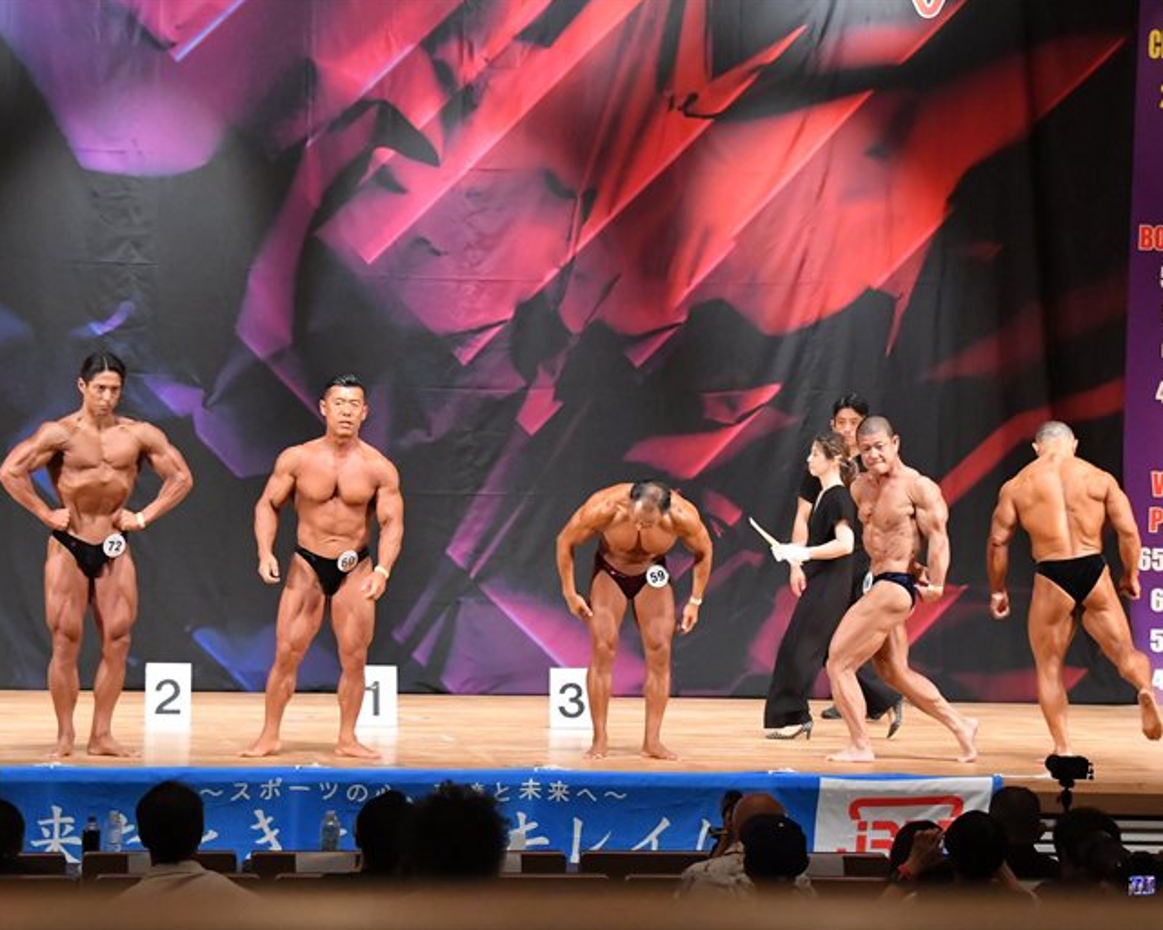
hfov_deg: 14.5
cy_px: 463
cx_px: 601
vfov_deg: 11.6
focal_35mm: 133
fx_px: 4578
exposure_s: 1/400
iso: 9000
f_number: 5.6
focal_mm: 78
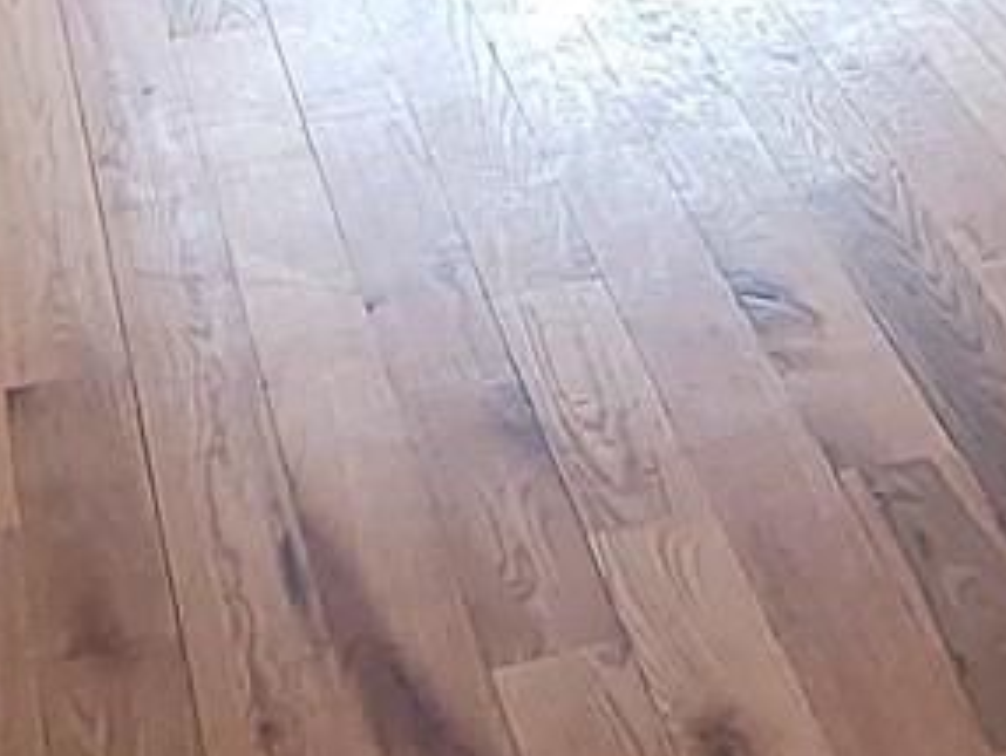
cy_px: -745
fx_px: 2705
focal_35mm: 93
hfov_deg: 21.0
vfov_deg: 13.6
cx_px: 644
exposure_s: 1/60
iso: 125
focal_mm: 2.2
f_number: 2.2
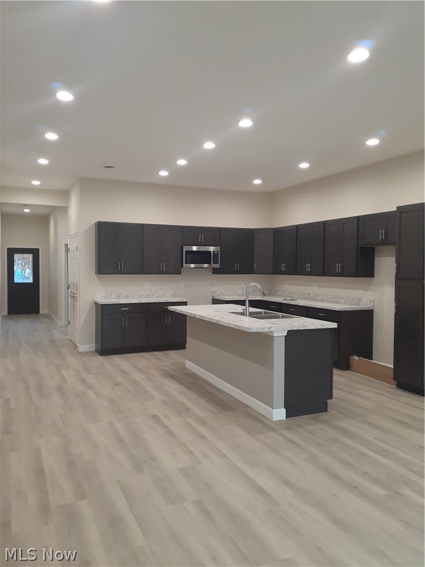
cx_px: 212
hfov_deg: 51.4
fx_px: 442
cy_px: 284
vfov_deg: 65.3
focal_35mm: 27
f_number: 1.9
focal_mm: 3.6
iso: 200
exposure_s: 1/60
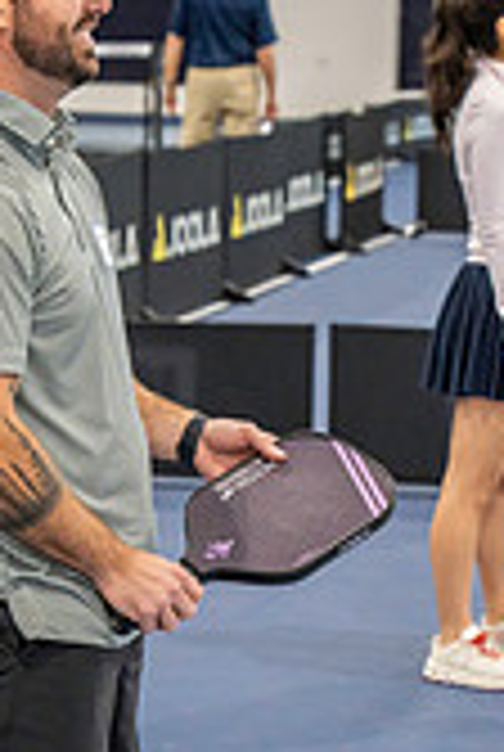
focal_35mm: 164
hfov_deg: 8.4
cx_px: 256
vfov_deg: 12.4
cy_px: 675
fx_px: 3430
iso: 4000
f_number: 4
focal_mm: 61
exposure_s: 1/400
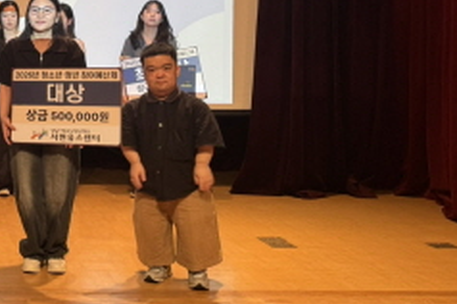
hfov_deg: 28.4
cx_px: -69
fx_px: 799
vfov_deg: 21.1
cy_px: 38
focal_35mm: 63
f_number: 1.78
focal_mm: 6.76
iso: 125
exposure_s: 1/60
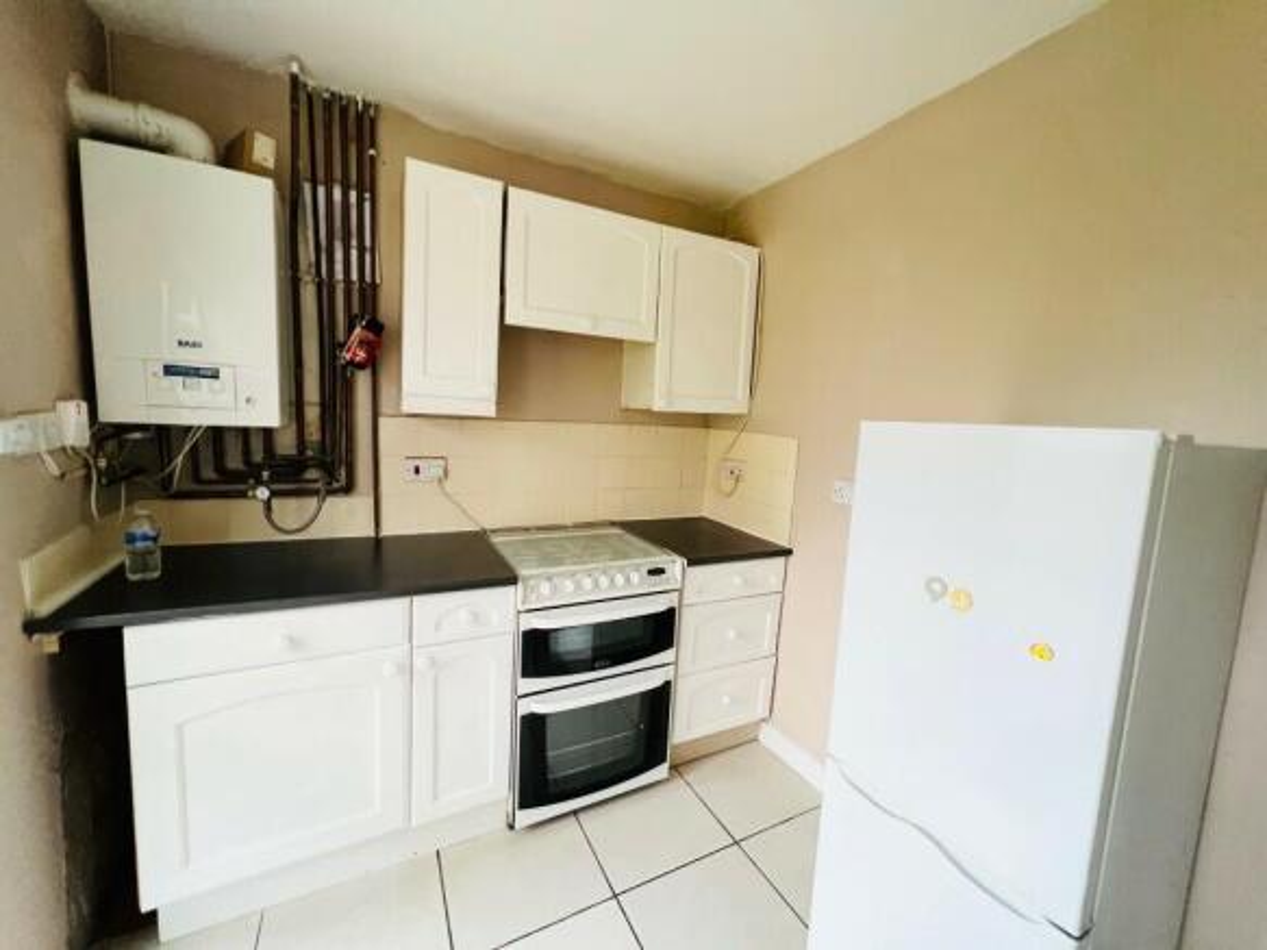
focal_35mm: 13
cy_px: 475
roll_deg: -3.4
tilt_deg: -5.6
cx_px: 634
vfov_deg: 89.9
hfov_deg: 106.2
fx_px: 476
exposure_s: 1/50
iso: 320
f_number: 1.8
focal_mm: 1.57
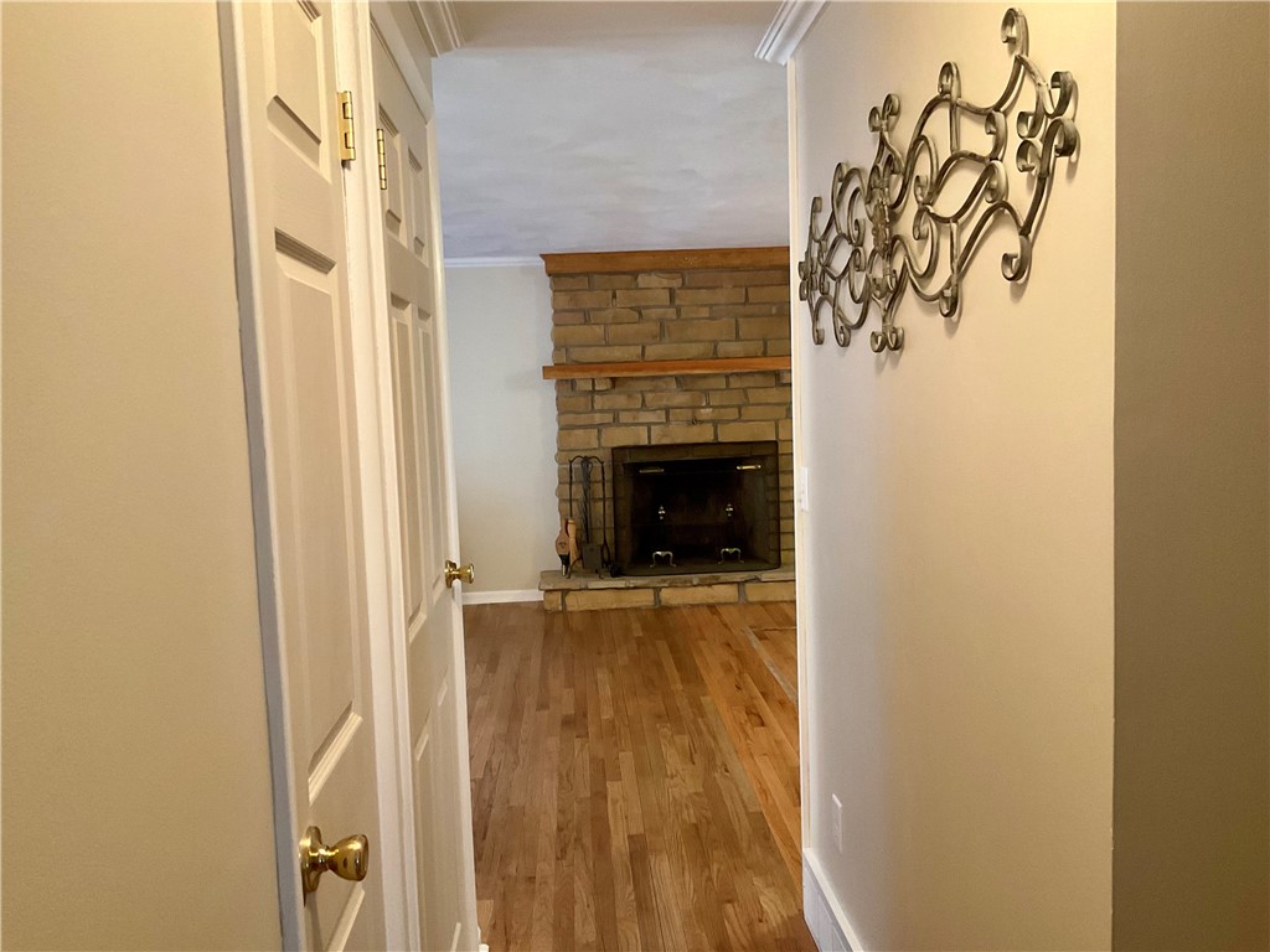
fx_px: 1064
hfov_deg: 61.7
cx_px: 635
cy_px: 476
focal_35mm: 29
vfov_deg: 48.2
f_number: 1.8
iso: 160
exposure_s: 1/60
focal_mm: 3
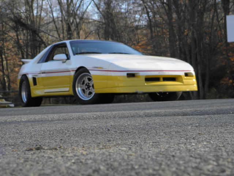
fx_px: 460
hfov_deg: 28.6
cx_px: 117
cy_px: 88
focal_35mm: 68
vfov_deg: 21.6
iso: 100
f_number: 4.3
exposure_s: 1/200
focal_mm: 12.2
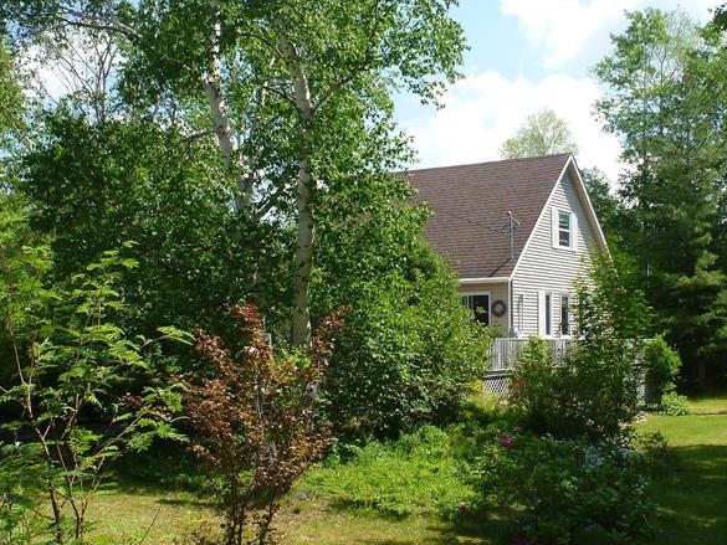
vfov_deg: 29.7
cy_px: 267
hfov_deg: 38.9
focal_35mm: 49
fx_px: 1029
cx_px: 399
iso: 100
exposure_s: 1/640
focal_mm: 4.9
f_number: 3.3
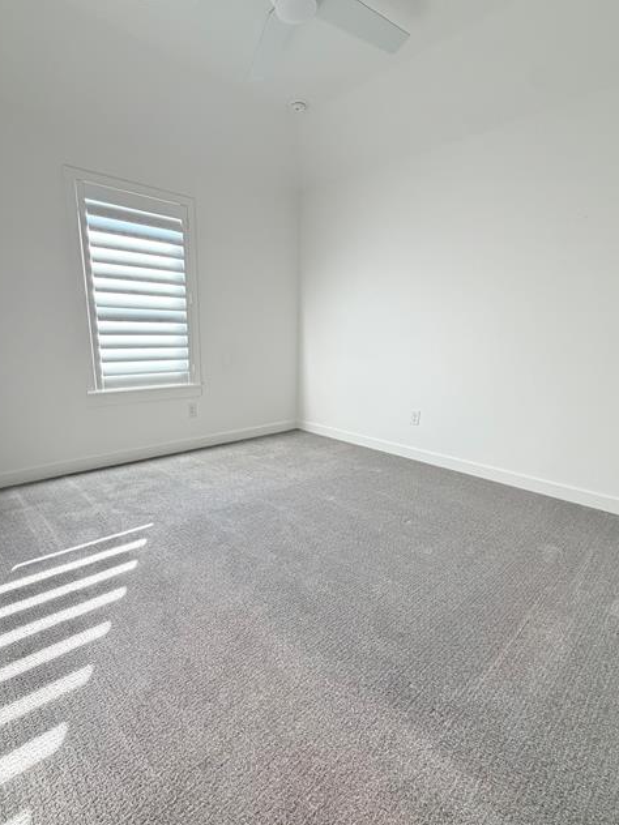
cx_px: 295
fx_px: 405
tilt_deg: -13.7
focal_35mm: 17
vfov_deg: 90.9
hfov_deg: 74.7
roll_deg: -0.3
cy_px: 437
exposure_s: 1/60
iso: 250
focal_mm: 2.22
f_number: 2.2
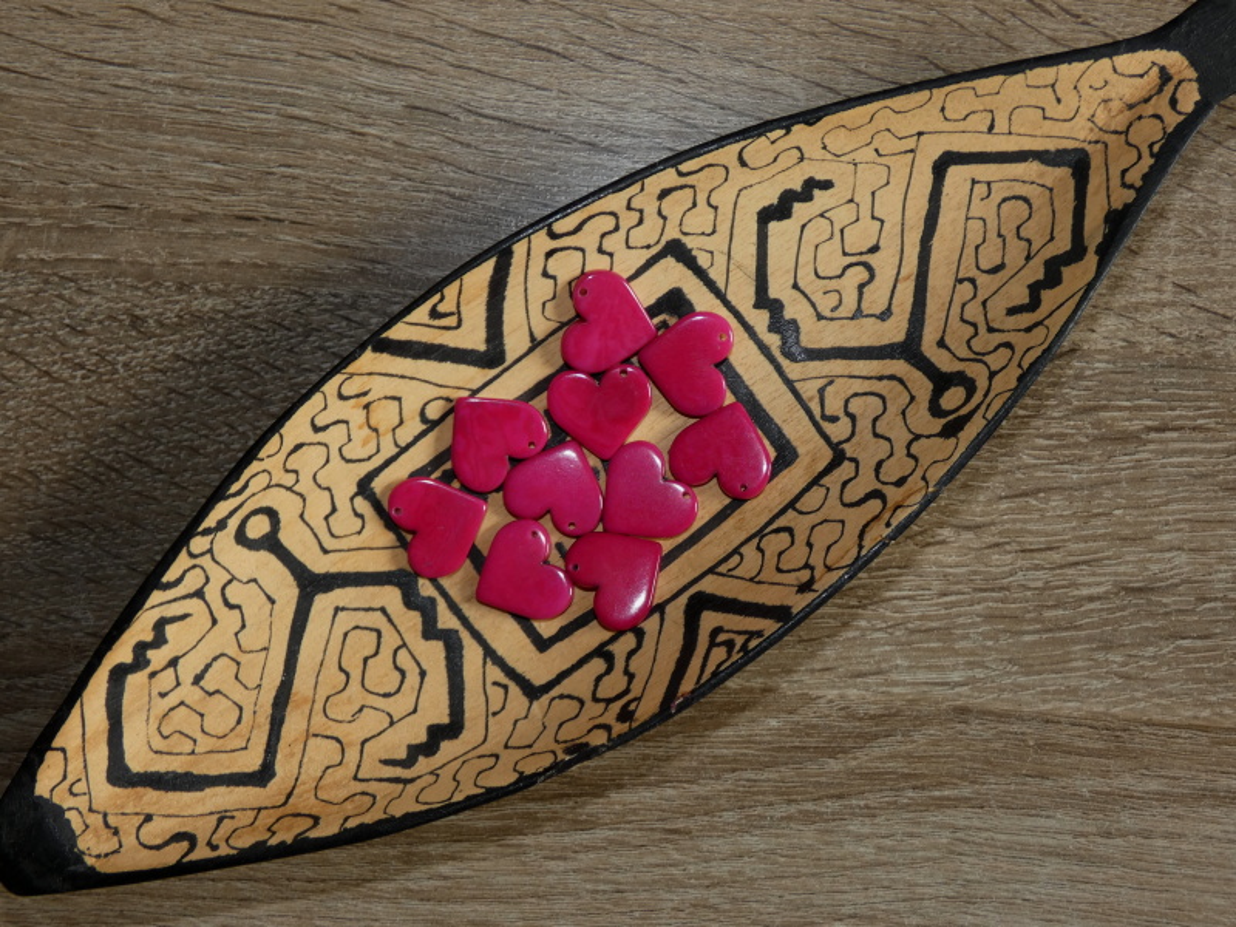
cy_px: 464
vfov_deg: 37.7
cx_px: 618
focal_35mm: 38
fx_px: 1357
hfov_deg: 49.0
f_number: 3.5
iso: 80
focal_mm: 6.8
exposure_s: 1/60
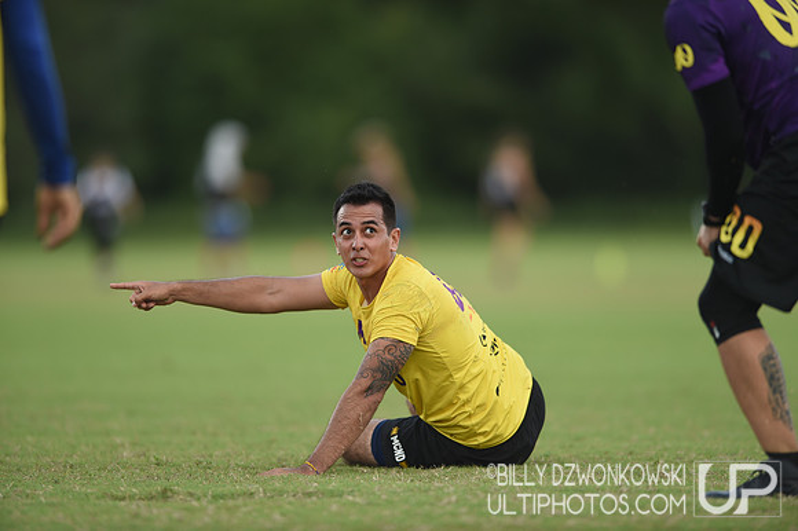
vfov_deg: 3.4
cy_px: 266
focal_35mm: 400
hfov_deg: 5.2
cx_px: 399
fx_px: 8861
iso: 160
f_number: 2.8
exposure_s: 1/1250
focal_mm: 400
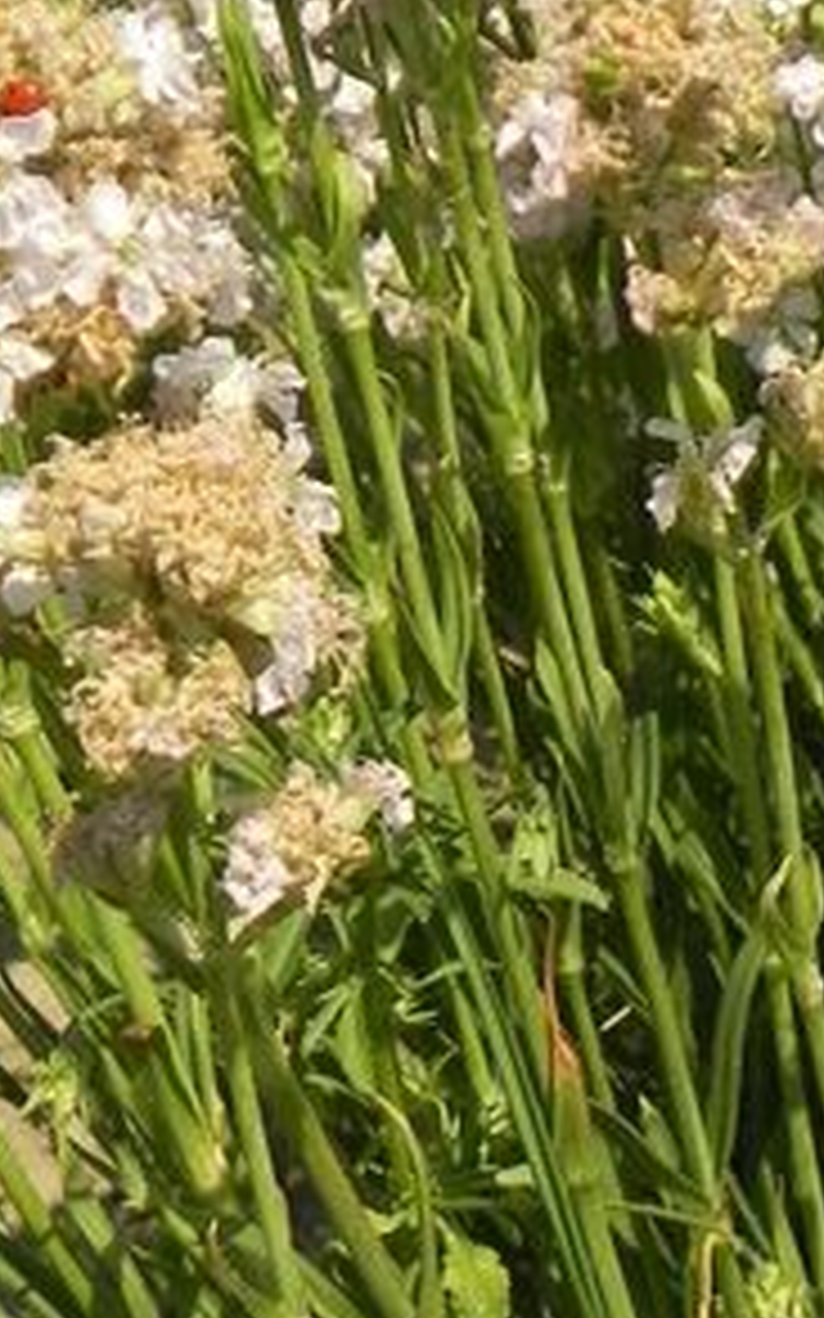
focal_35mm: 133
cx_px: 1072
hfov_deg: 9.7
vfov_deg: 15.6
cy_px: 238
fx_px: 4781
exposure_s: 1/2000
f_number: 3.2
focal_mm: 8.2
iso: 160
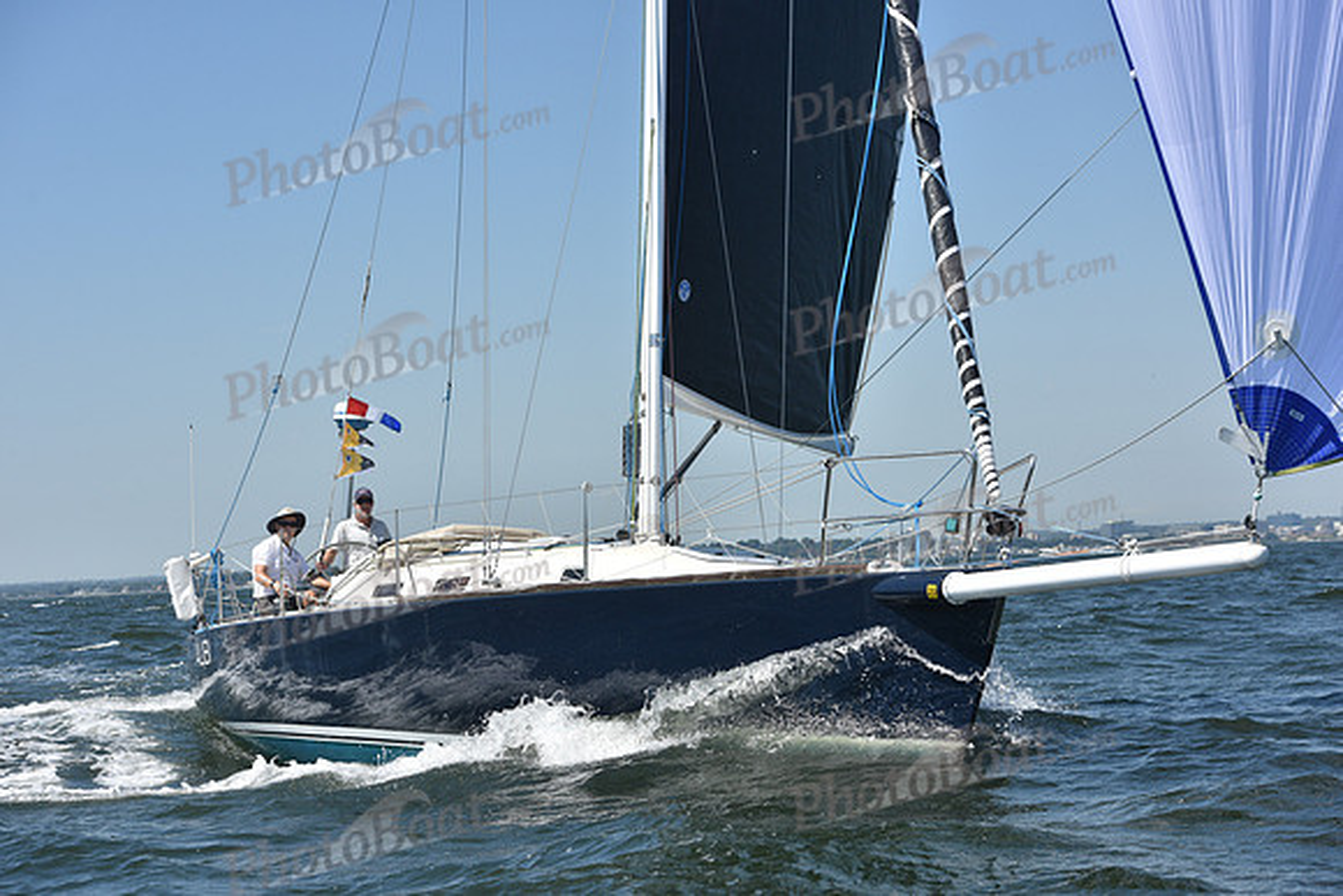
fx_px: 2612
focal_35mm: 70
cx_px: 672
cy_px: 448
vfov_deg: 19.5
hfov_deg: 28.8
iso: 250
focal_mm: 70
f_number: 7.1
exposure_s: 1/1250
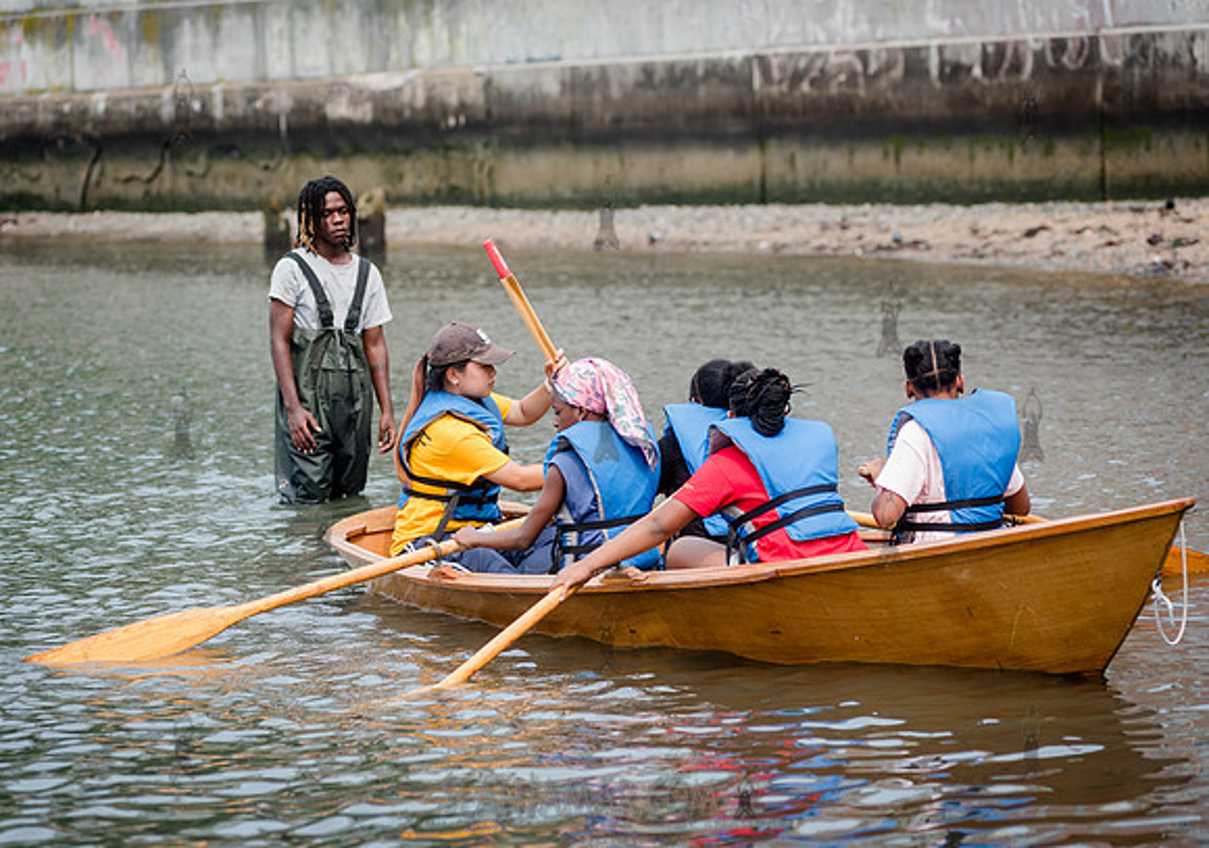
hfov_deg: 14.0
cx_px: 552
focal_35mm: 144
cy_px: 410
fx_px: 4926
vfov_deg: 9.8
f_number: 4
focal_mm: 135
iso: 250
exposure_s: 1/1000
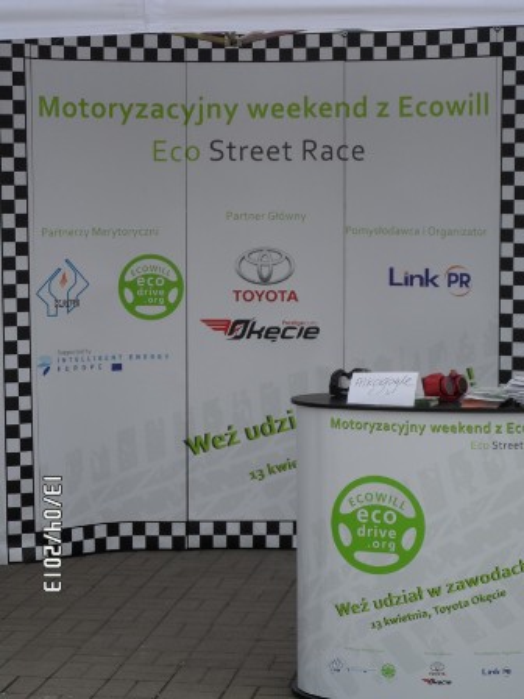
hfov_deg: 16.8
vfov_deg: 22.3
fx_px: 1776
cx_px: 262
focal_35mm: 88
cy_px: 350
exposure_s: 1/500
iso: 80
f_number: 4.5
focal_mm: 14.3
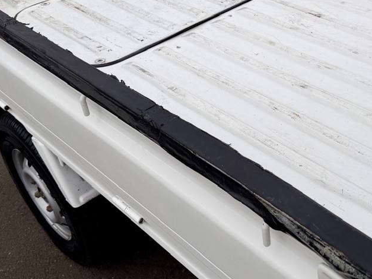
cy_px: 99
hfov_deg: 38.4
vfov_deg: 29.5
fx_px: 526
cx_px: 253
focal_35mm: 49
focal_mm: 6.76
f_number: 1.78
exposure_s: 1/627
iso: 80
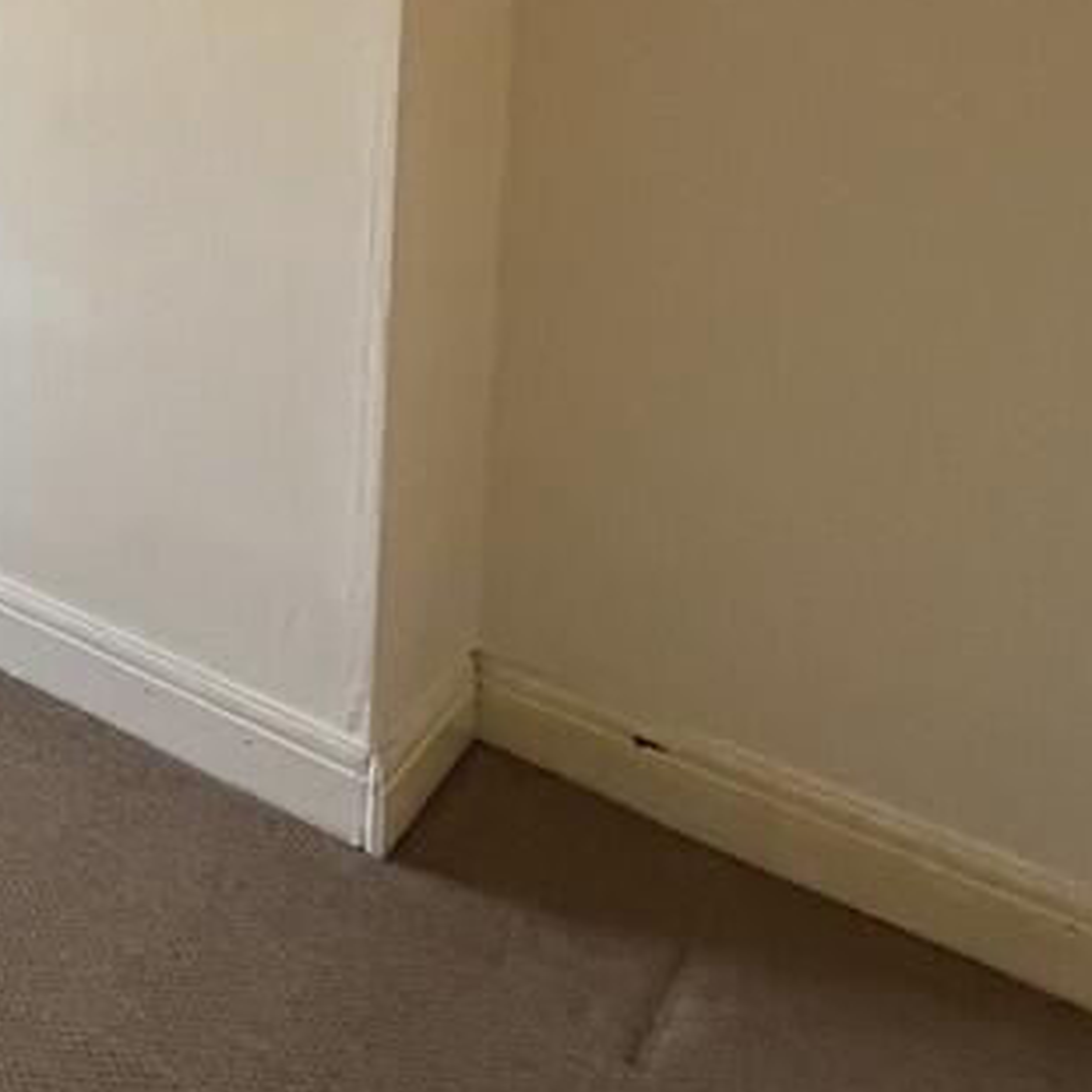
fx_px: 1356
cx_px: -588
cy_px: -134
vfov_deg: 36.5
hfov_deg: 27.6
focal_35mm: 38
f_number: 1.8
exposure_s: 1/99
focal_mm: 1.57
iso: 64
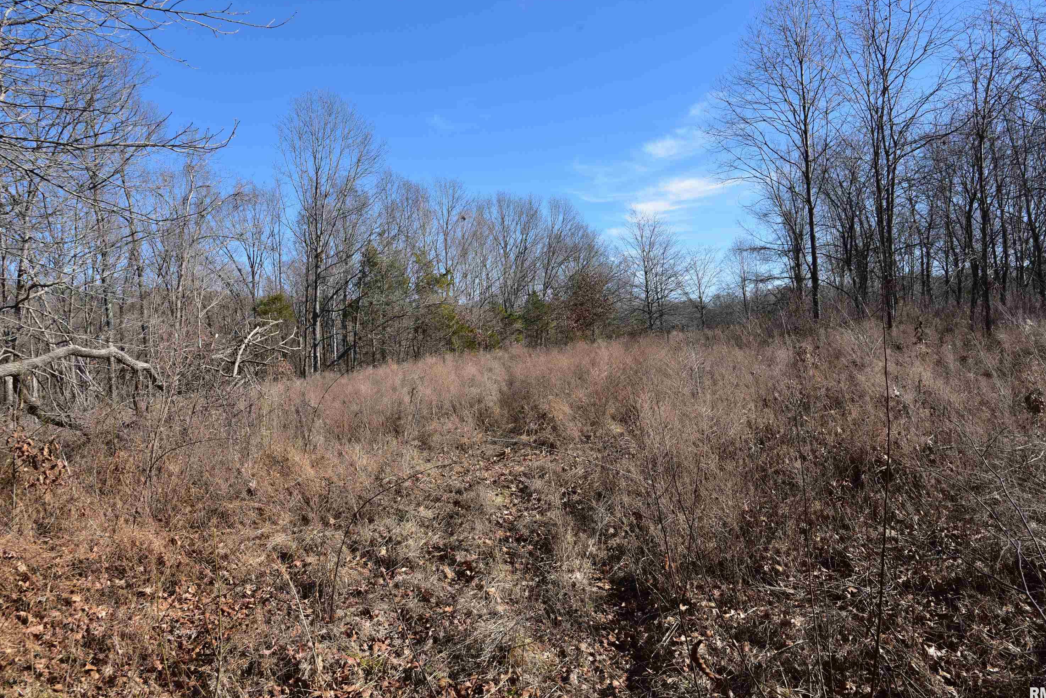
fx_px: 727
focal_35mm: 25
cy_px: 342
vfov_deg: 51.3
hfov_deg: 71.5
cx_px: 539
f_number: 10
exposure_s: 1/250
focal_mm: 24
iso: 400
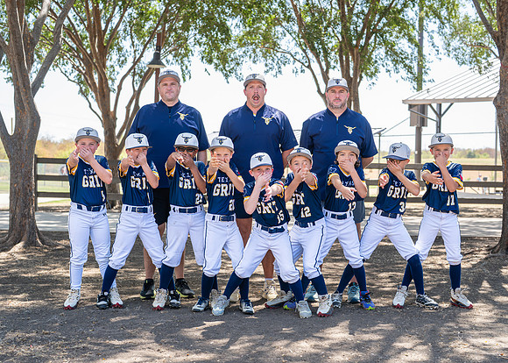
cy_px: 189
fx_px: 841
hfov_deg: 33.6
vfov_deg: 24.3
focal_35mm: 58
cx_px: 255
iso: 100
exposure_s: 1/250
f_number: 3.5
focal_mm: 50
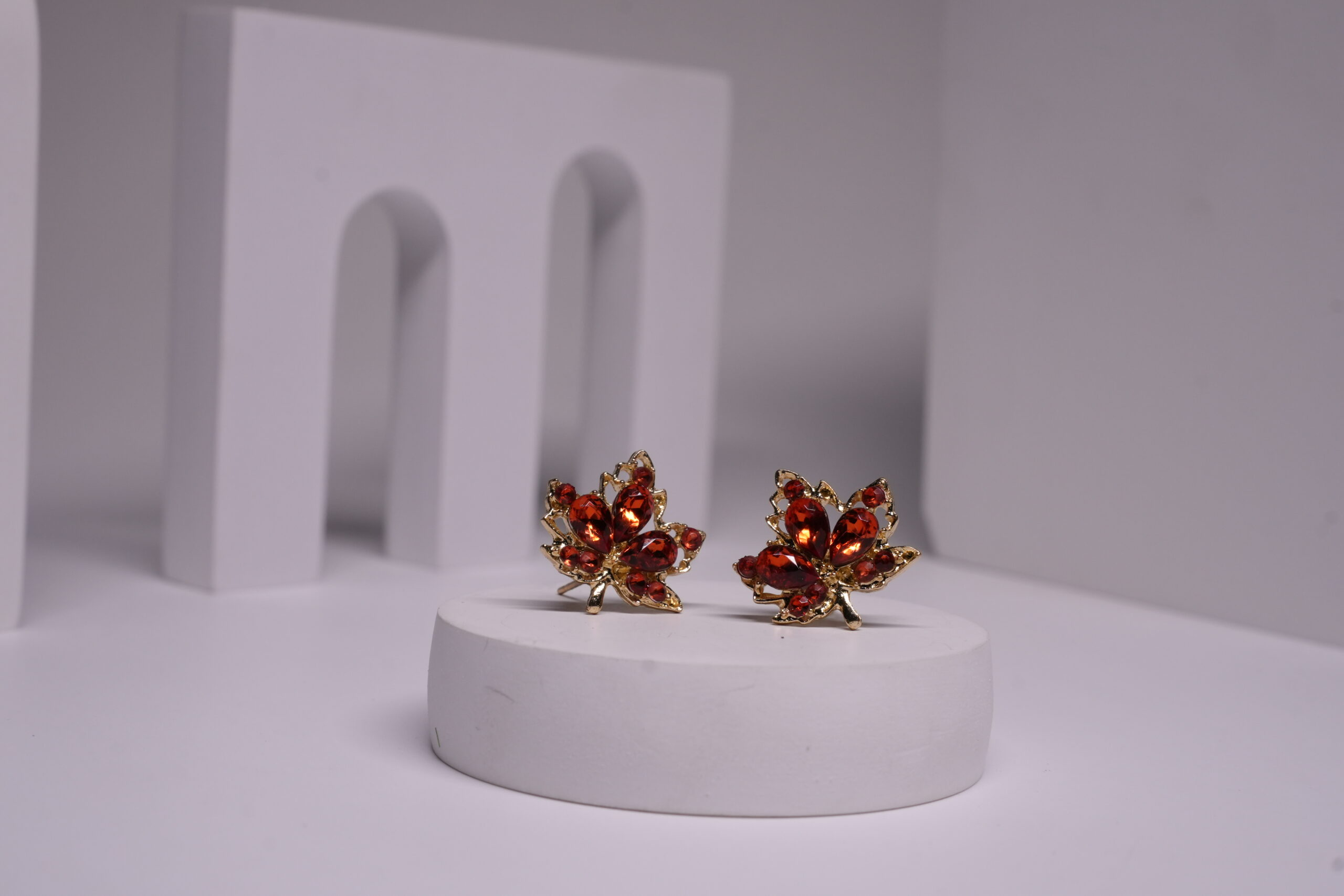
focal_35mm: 52
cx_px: 672
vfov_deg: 26.0
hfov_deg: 38.2
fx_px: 1941
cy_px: 448
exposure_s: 1/100
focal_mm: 35
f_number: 10
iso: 640
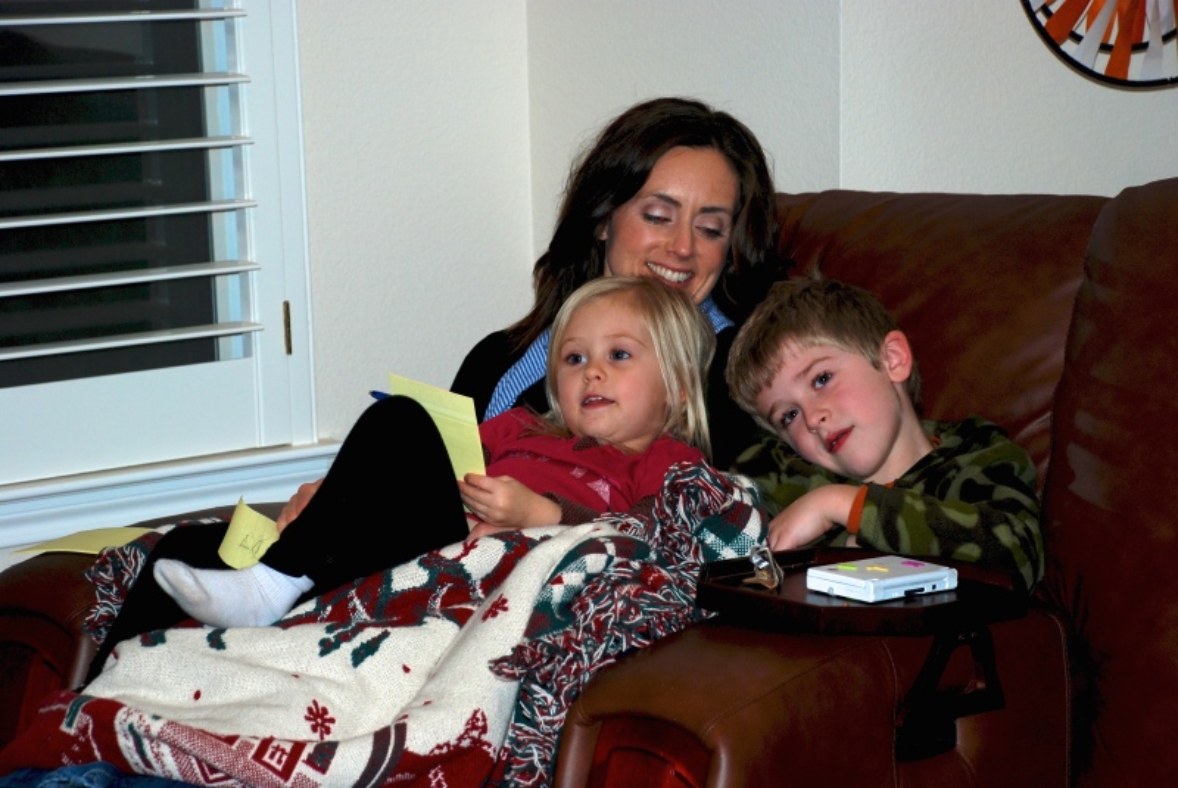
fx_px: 3439
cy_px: 394
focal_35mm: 105
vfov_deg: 13.1
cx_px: 589
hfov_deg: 19.4
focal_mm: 70
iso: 200
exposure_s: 1/60
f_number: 5.6
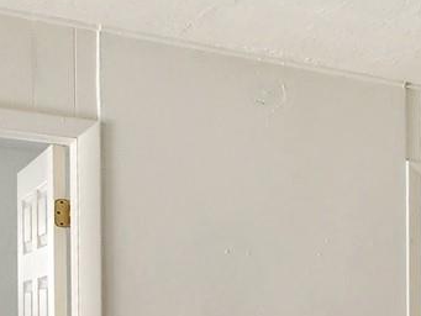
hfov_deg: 21.4
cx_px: 748
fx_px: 742
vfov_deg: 18.6
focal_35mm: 61
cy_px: 572
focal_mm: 2.2
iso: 125
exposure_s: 1/60
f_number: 2.2
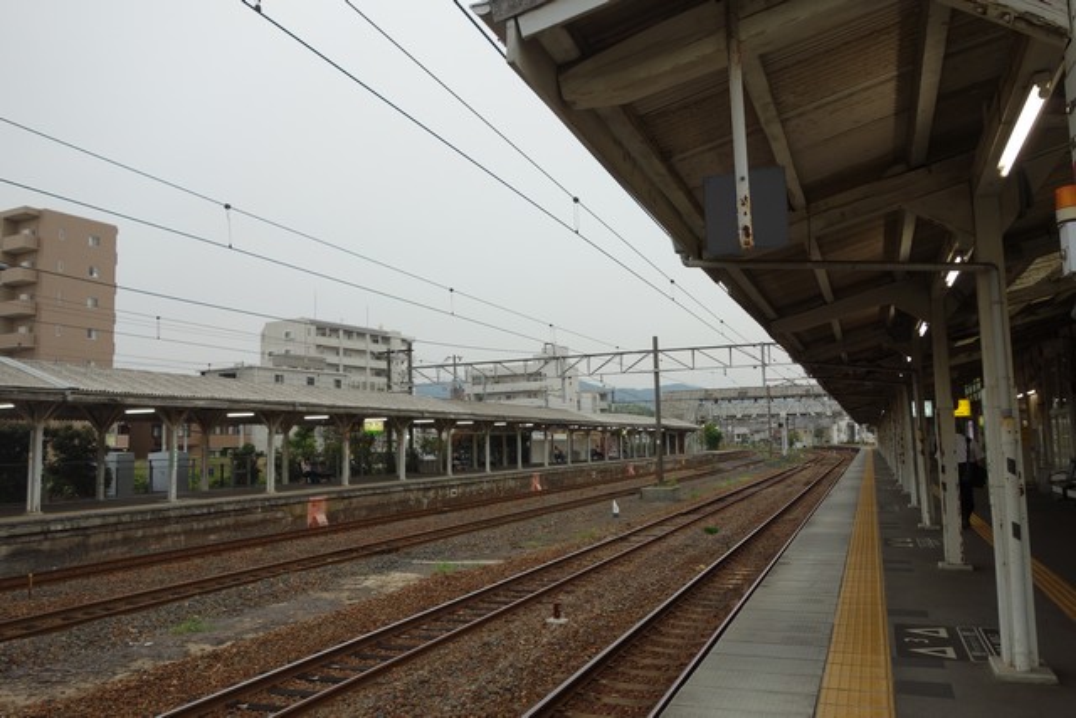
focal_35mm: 28
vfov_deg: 46.4
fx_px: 837
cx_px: 538
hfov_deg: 65.5
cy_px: 359
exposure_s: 1/100
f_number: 3.2
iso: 125
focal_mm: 10.4
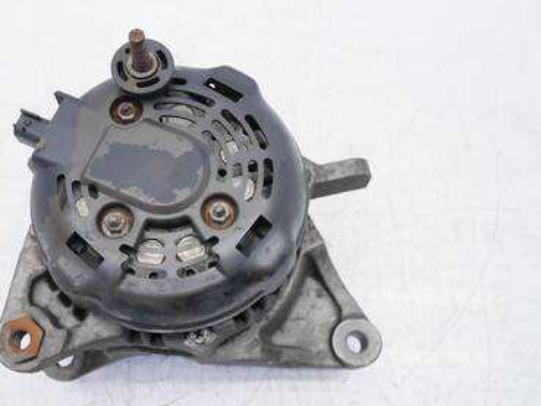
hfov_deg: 47.4
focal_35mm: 39
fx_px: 610
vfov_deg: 36.8
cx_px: 199
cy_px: 232
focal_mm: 15
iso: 200
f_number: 3.7
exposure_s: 1/80
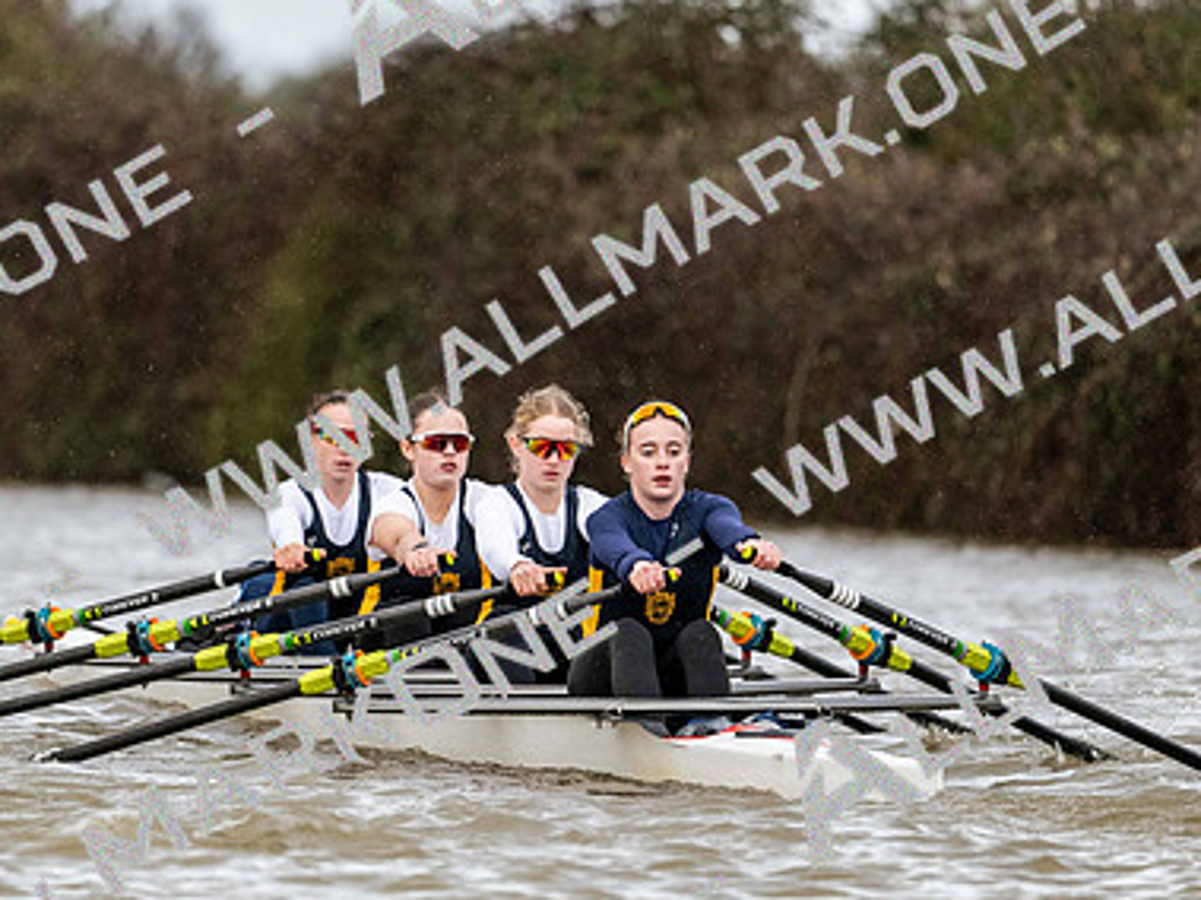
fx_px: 20429
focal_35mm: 589
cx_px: 523
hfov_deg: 3.4
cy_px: 569
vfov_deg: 2.5
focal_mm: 400
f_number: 4.5
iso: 2500
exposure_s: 1/1600
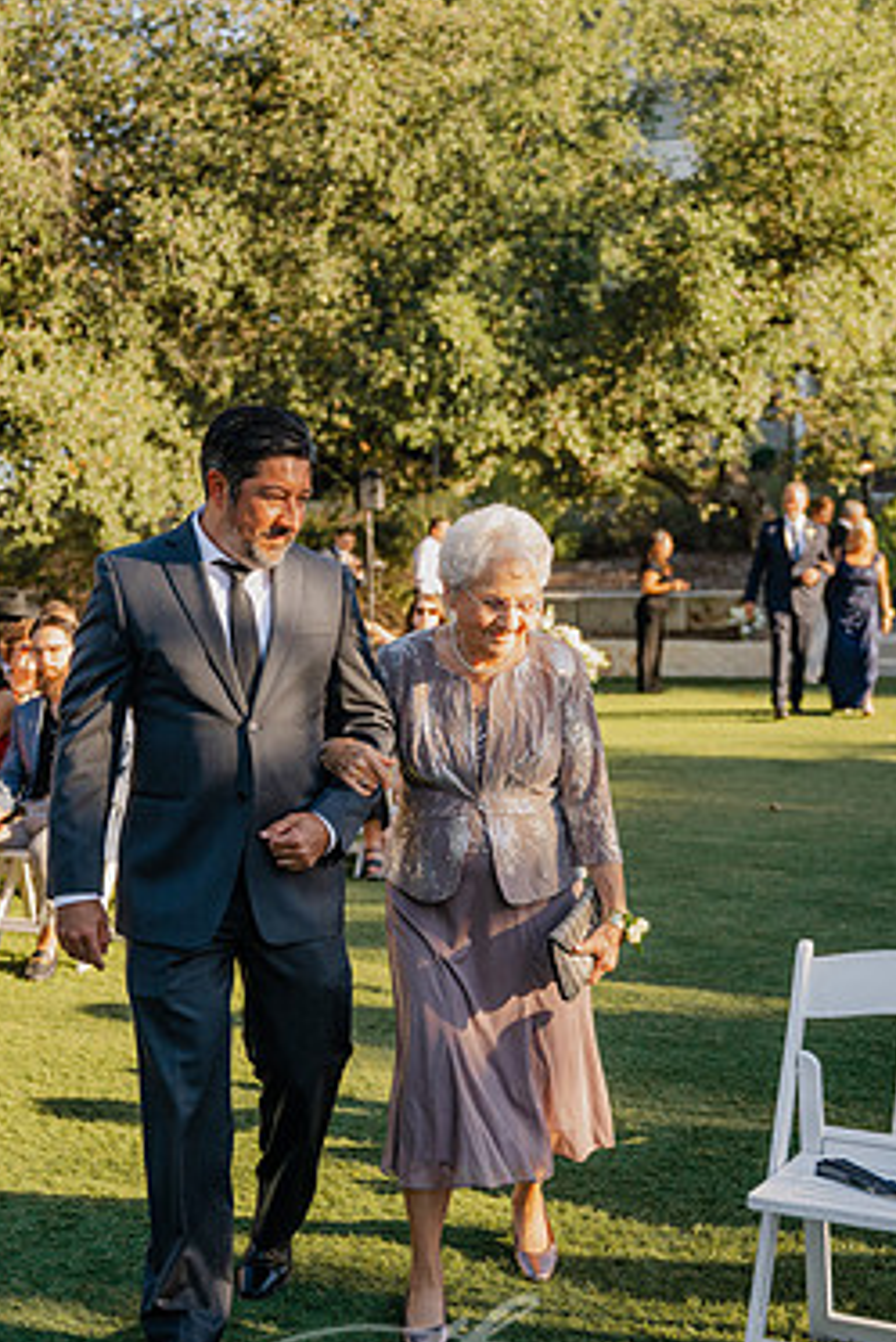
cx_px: 432
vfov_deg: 41.9
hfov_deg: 28.7
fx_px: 1753
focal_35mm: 47
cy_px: 738
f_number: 2.8
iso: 200
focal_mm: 39
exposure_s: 1/1250
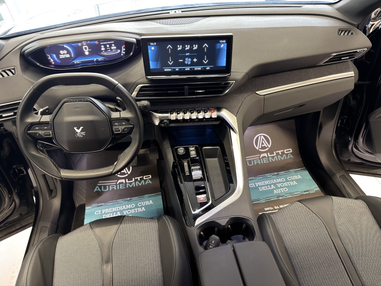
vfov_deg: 56.8
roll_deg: +4.6
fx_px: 264
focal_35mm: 24
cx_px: 190
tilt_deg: -42.2
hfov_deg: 71.6
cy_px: 143
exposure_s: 1/34
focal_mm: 6.76
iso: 500
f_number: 1.78
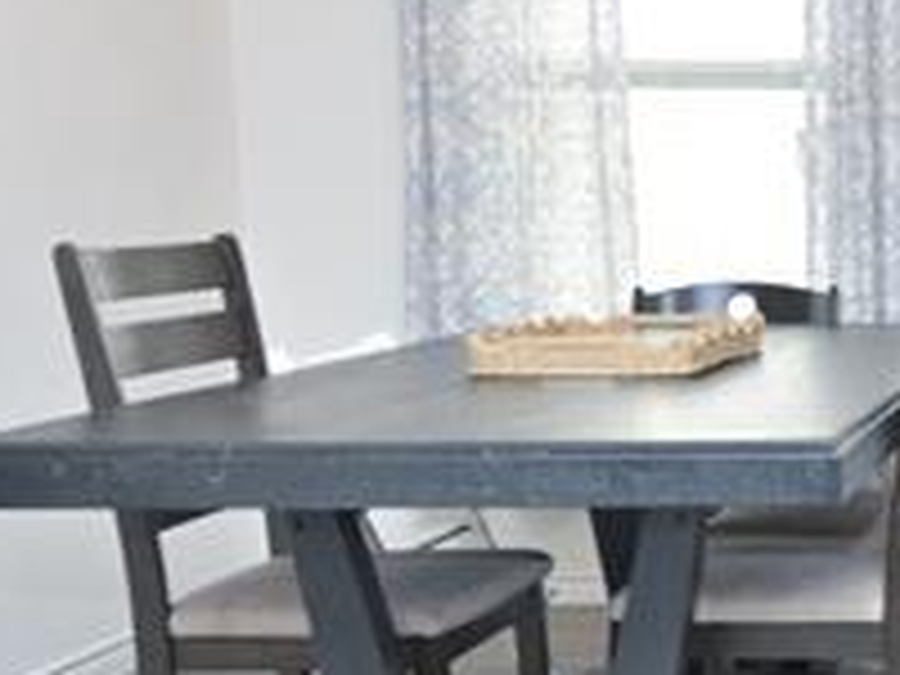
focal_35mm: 74
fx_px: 1924
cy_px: 428
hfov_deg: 22.6
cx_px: 1269
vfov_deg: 19.9
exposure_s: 1/40
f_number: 4
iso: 200
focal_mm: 15
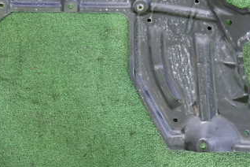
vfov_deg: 27.4
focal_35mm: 49
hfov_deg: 40.0
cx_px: 90
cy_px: 56
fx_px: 340
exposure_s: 1/30
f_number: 2
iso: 400
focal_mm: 4.5
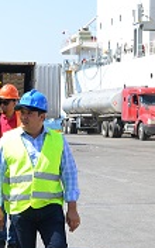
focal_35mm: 118
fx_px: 798
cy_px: 147
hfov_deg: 10.6
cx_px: -100
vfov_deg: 17.7
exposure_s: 1/800
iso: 1000
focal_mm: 36
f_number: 14
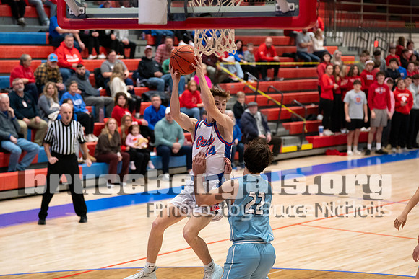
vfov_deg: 13.8
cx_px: 214
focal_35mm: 99
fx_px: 1154
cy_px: 122
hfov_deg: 20.6
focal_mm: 88
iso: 5000
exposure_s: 1/1000
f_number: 2.8
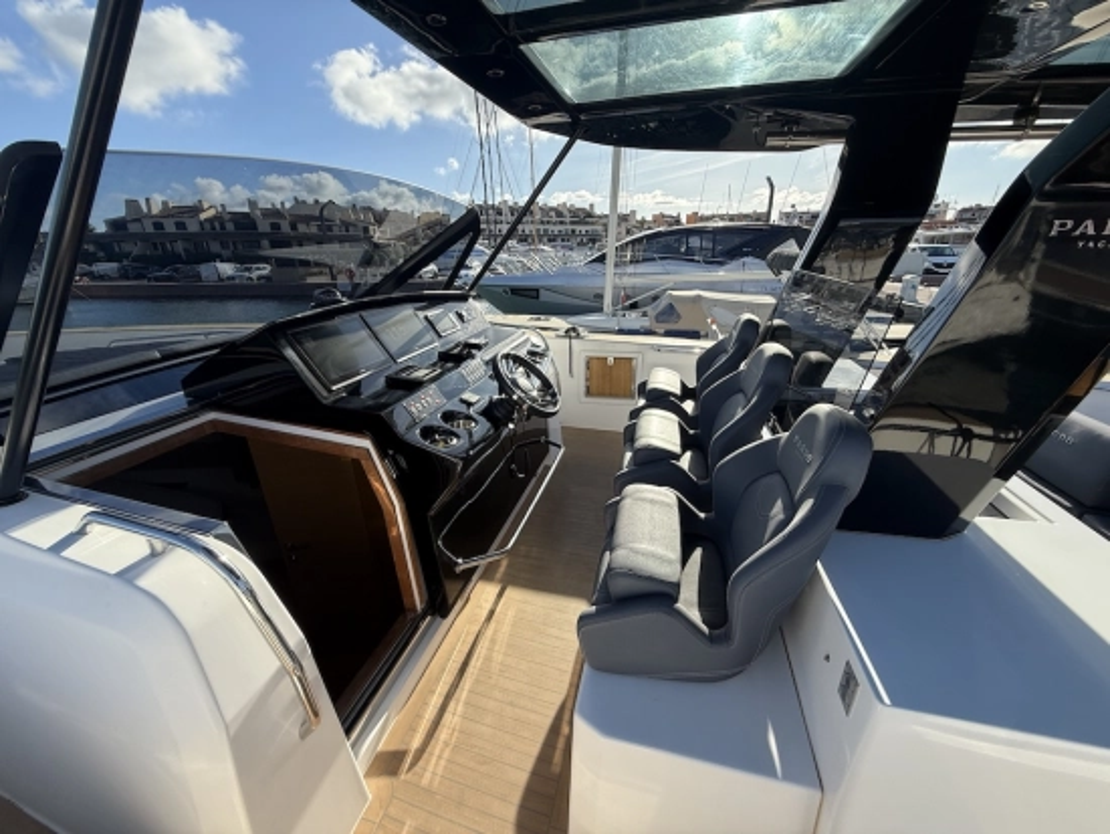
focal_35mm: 14
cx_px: 555
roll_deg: +1.0
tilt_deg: -20.0
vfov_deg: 85.7
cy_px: 417
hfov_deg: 102.0
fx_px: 449
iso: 64
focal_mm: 2.22
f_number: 2.2
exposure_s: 1/955
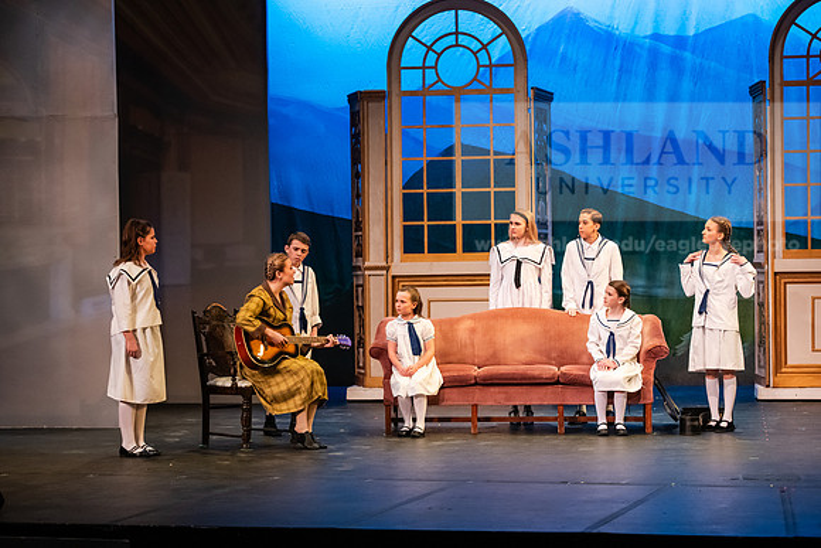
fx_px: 2167
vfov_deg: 14.4
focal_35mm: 95
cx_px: 410
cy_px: 274
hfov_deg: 21.5
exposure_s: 1/200
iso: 3200
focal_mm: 95
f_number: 3.2
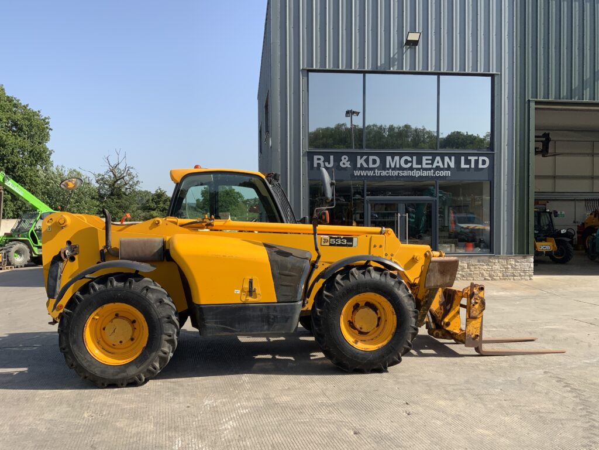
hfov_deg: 61.7
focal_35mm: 29
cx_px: 300
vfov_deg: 48.2
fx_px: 502
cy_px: 225
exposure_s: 1/1377
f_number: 1.8
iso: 16
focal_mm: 3
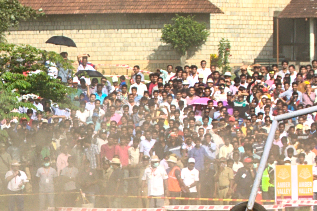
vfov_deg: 2.9
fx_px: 4234
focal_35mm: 481
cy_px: 239
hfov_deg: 4.3
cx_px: -167
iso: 100
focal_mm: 55
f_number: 9
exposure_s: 1/160
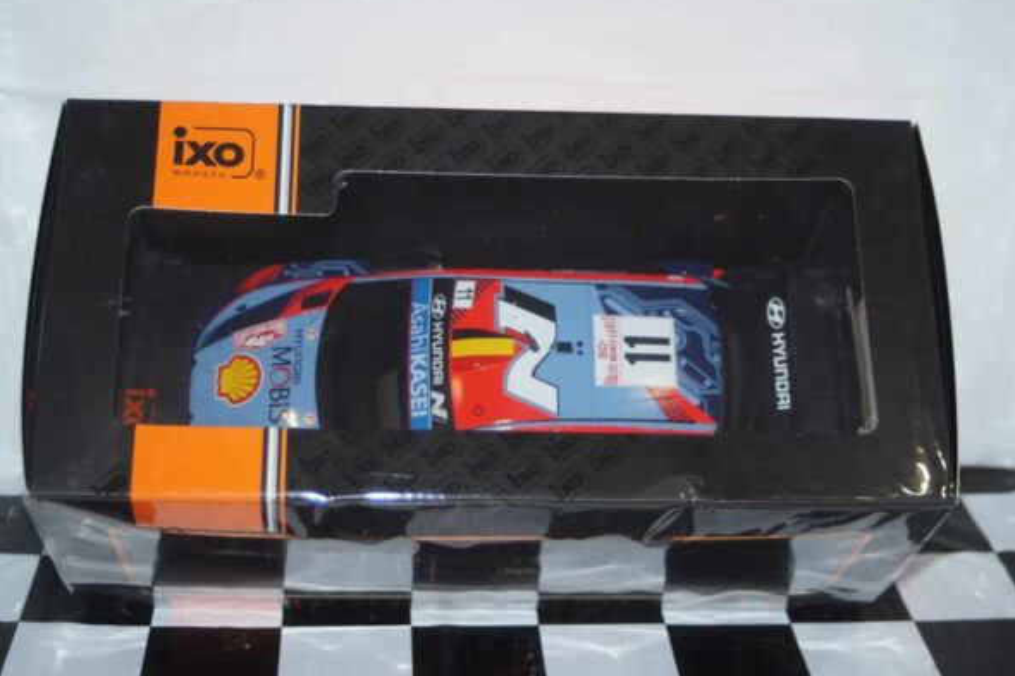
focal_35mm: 61
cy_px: 334
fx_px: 1719
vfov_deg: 22.2
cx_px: 514
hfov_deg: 32.9
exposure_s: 1/100
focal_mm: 40
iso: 250
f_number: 4.5
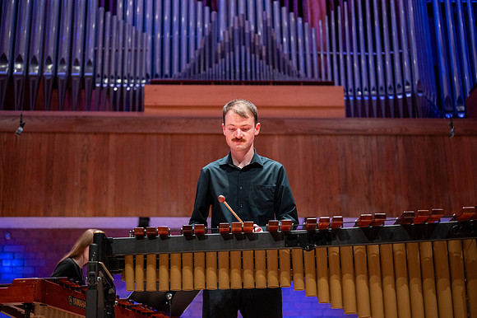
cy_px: 159
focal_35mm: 60
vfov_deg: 22.4
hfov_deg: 33.2
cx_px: 238
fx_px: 800
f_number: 2.8
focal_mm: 60
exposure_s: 1/320
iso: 2000
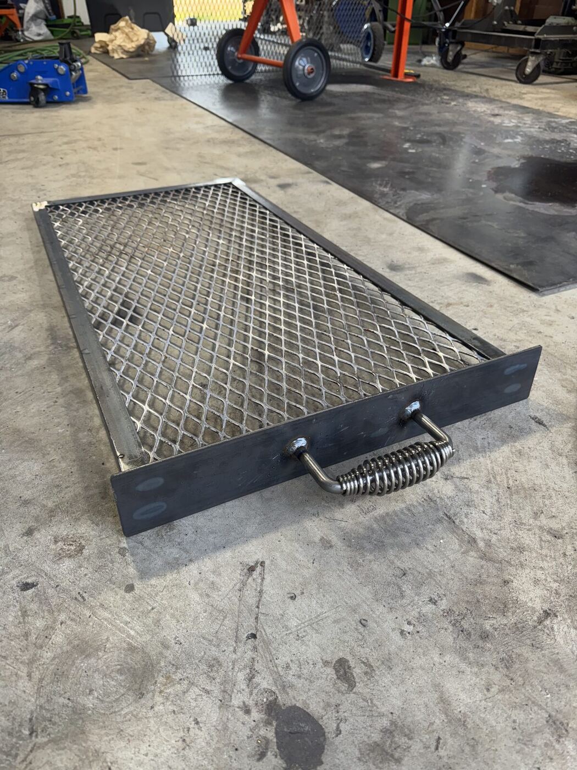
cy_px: 385
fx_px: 533
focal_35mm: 24
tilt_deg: -36.4
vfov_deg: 71.6
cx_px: 288
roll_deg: +1.0
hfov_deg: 56.8
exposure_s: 1/201
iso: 64
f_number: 1.78
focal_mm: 6.76
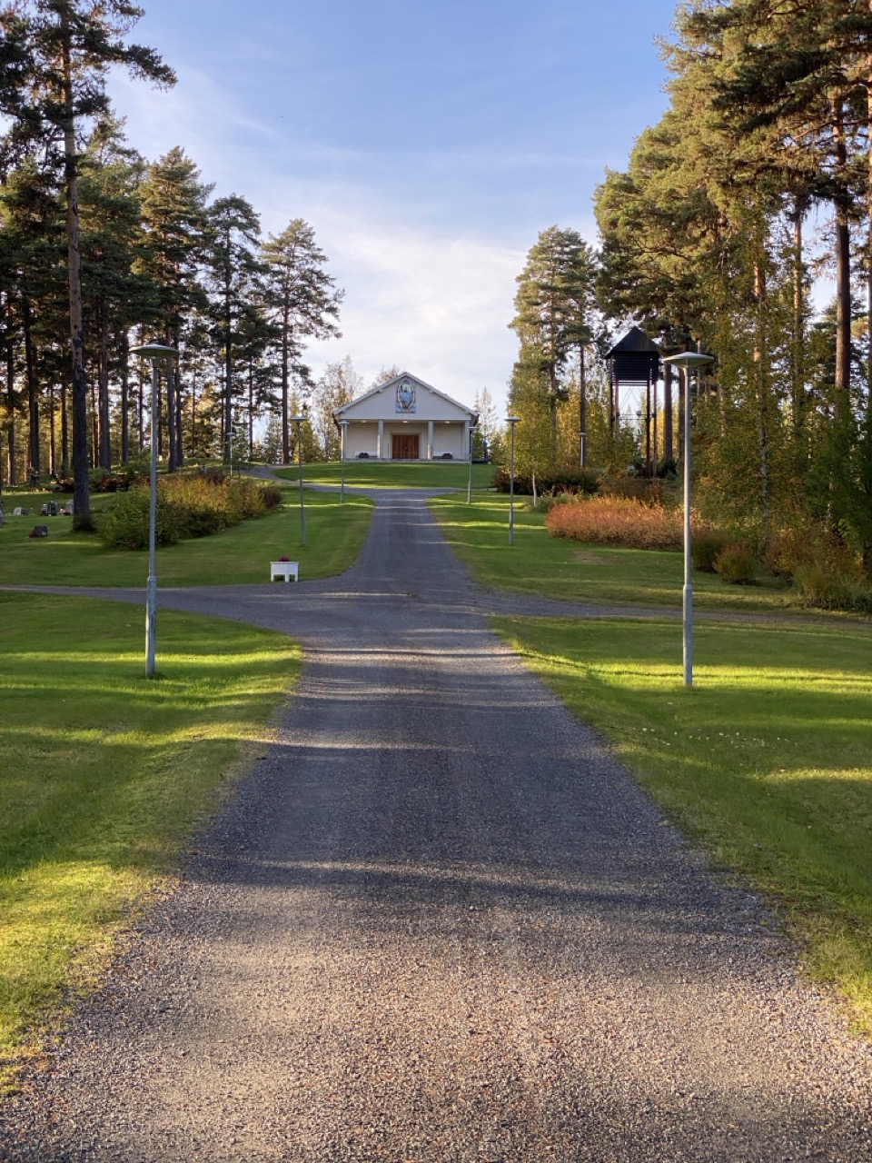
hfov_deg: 28.0
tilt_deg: -0.1
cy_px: 582
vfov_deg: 36.8
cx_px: 436
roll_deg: -0.6
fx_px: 1747
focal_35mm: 52
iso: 20
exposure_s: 1/350
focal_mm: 6
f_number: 2
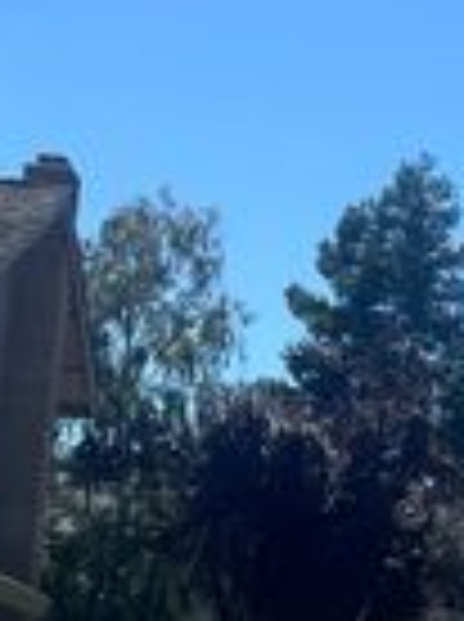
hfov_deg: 10.4
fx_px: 2259
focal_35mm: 126
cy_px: 479
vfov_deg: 15.6
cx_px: 1050
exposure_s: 1/5319
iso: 50
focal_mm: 5.7
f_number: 1.5
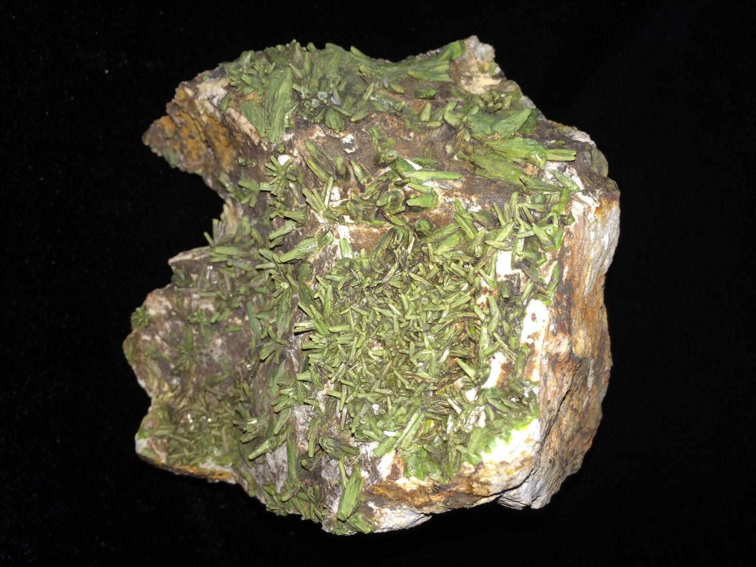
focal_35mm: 30
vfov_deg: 46.8
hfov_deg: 60.0
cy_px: 284
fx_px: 655
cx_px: 378
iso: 32
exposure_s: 1/122
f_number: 2.2
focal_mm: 4.12
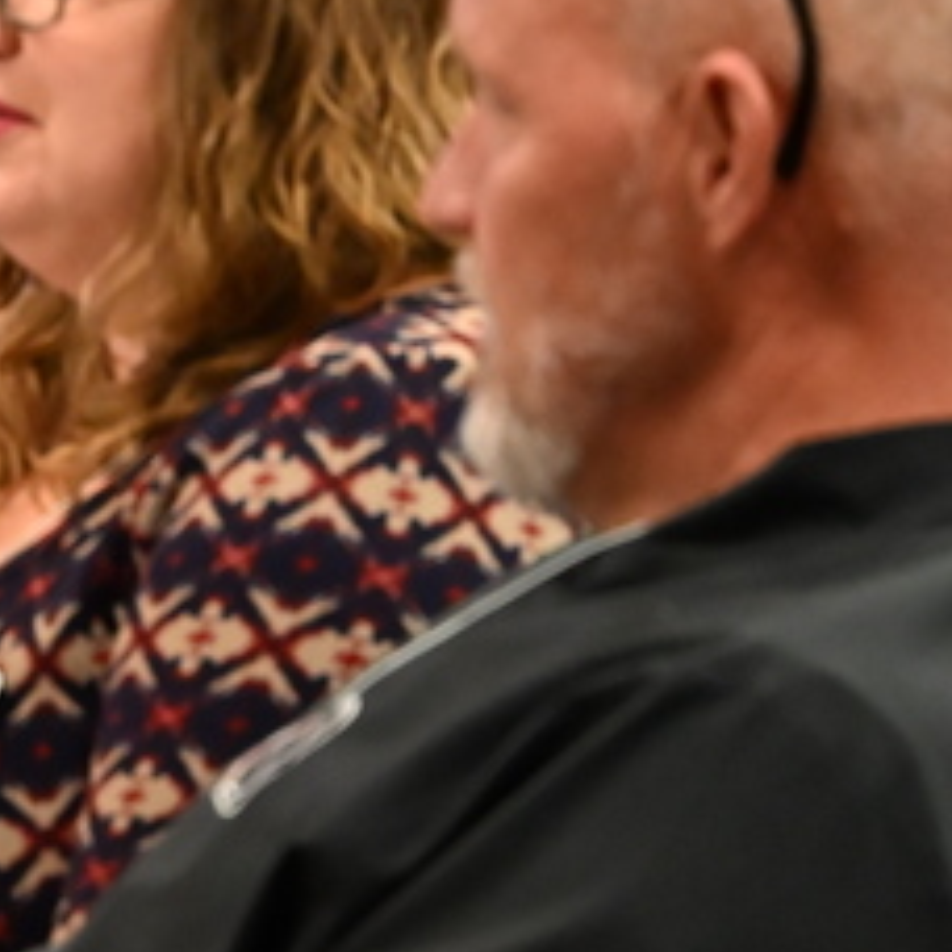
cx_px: -484
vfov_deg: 4.4
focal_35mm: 400
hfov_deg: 4.4
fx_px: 12446
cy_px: 102
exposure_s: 1/60
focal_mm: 105
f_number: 7.1
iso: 5600
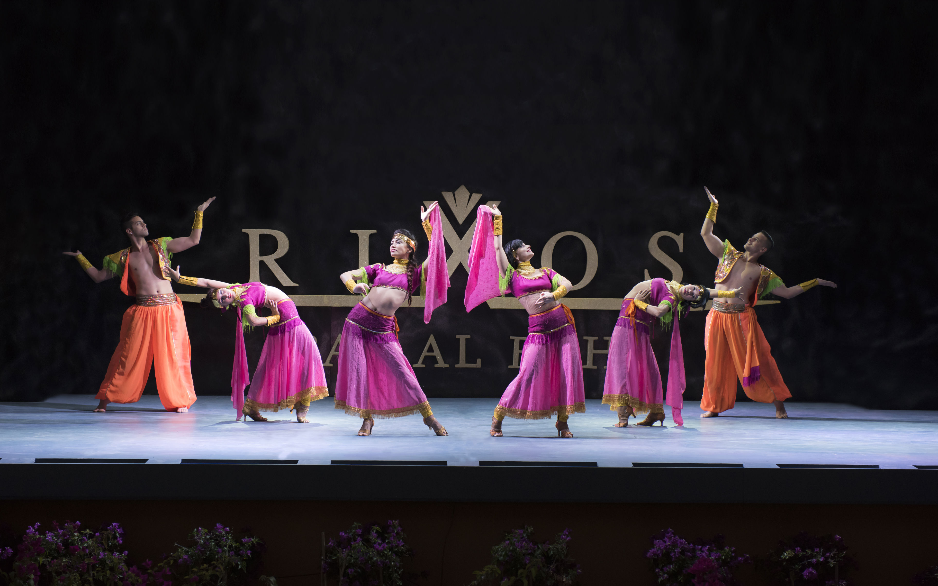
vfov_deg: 18.1
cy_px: 290
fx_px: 1841
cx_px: 471
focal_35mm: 72
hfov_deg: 28.6
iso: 1250
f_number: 4
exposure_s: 1/125
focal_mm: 70
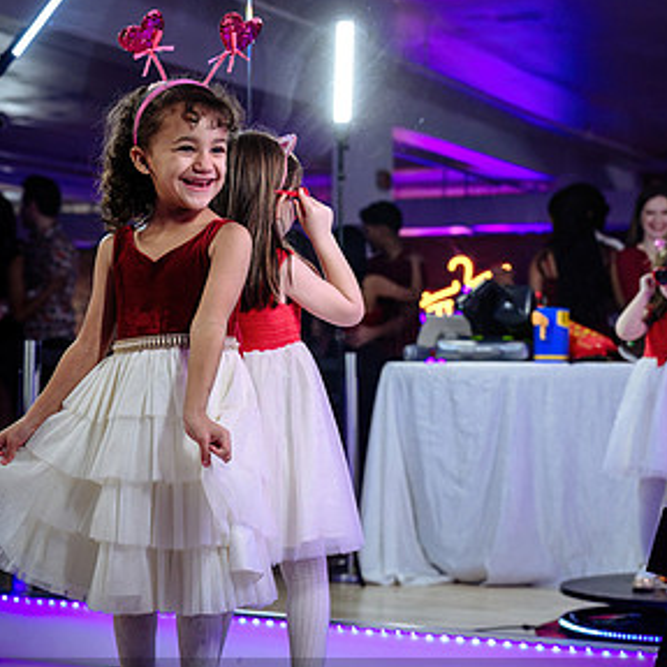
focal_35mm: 76
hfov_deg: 22.8
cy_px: 388
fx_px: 1657
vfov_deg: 22.7
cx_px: 322
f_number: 2.8
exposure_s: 1/200
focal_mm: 41
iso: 1000
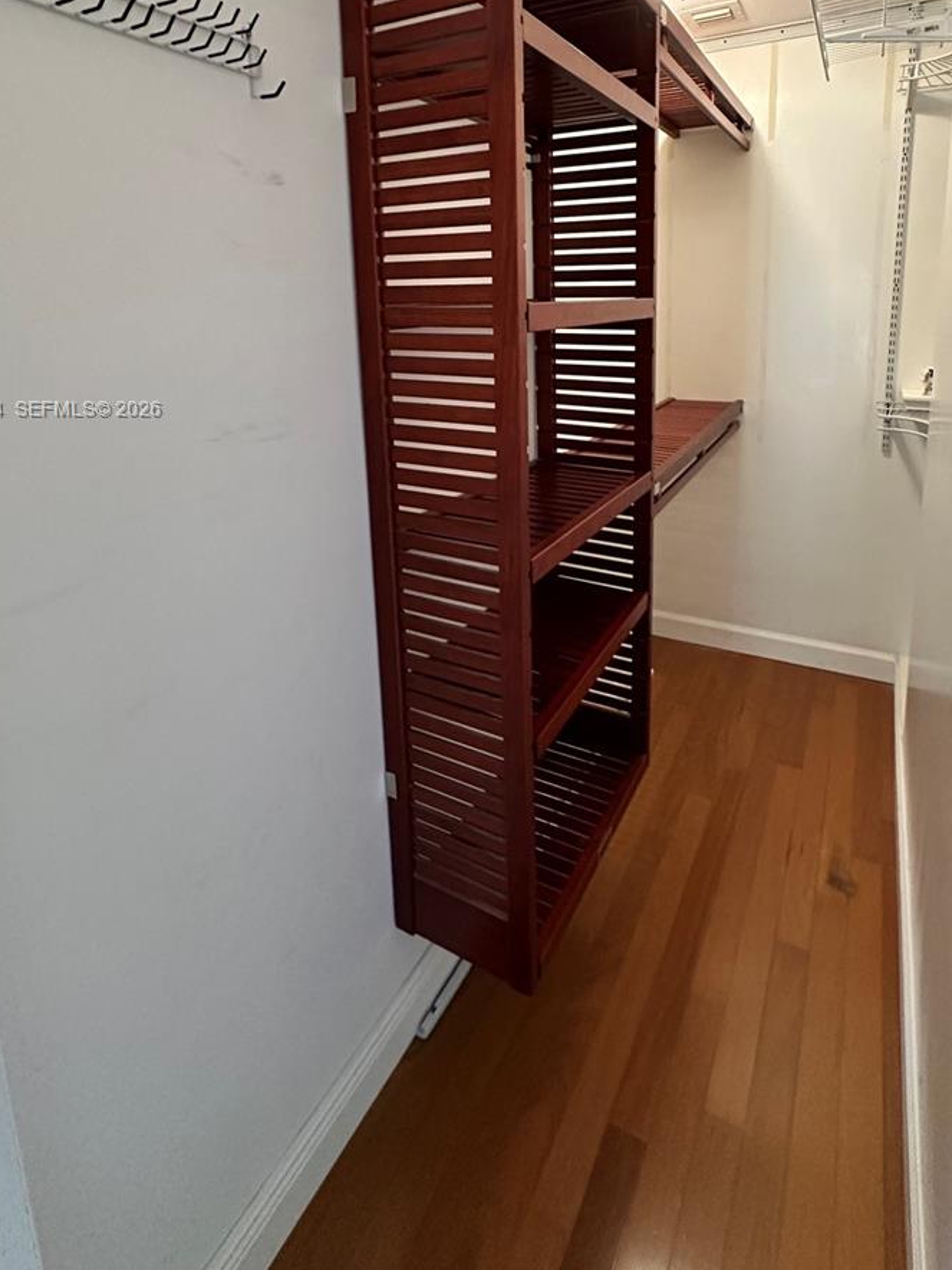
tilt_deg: -9.4
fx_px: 697
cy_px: 411
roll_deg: +0.5
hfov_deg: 68.4
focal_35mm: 19
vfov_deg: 81.5
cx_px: 541
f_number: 2.2
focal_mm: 2.22
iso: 640
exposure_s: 1/60
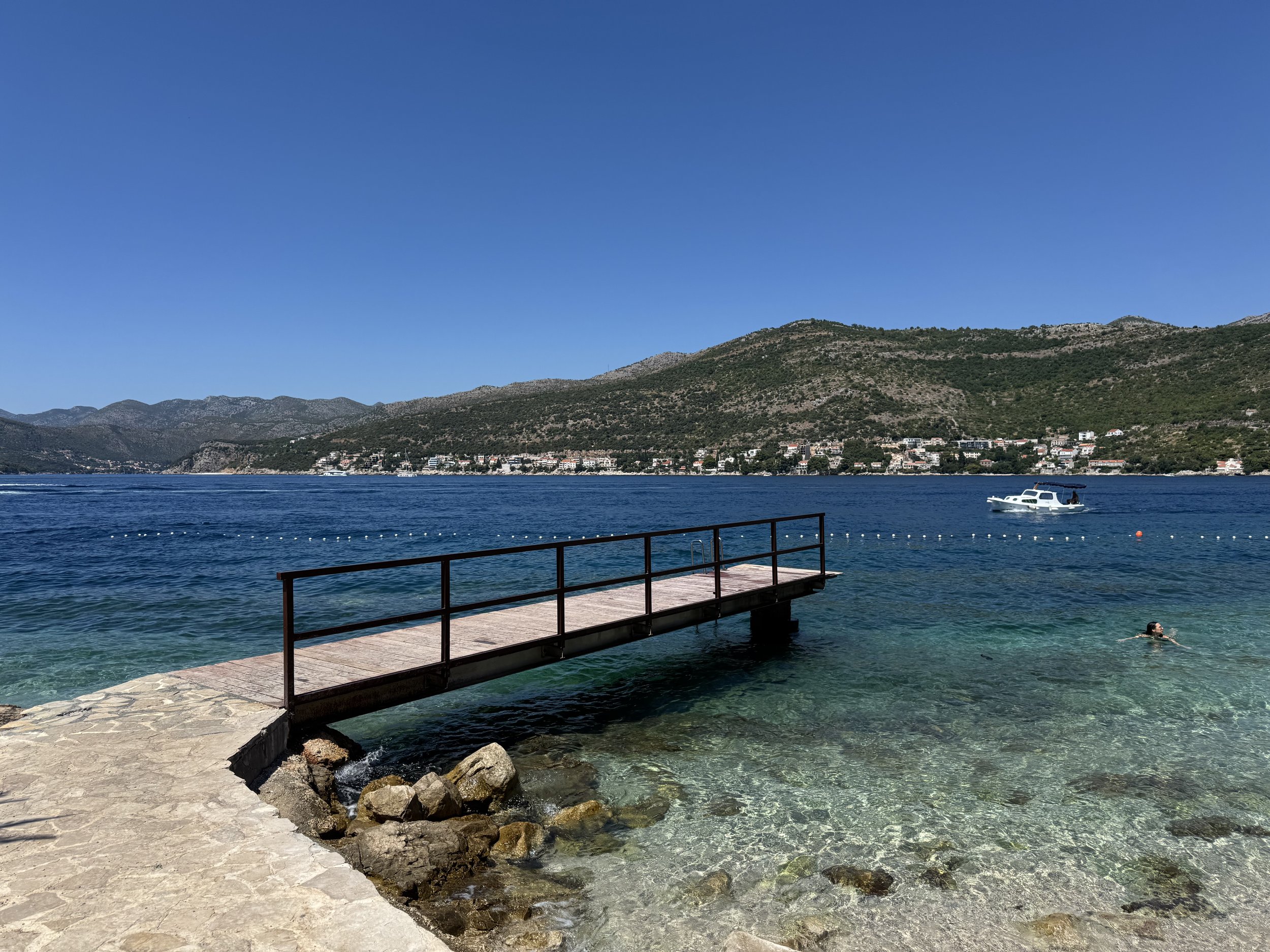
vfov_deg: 56.8
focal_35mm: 24
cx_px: 635
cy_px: 476
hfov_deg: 71.6
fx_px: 881
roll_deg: -0.2
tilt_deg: -0.4
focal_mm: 6.76
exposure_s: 1/5814
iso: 80
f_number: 1.78
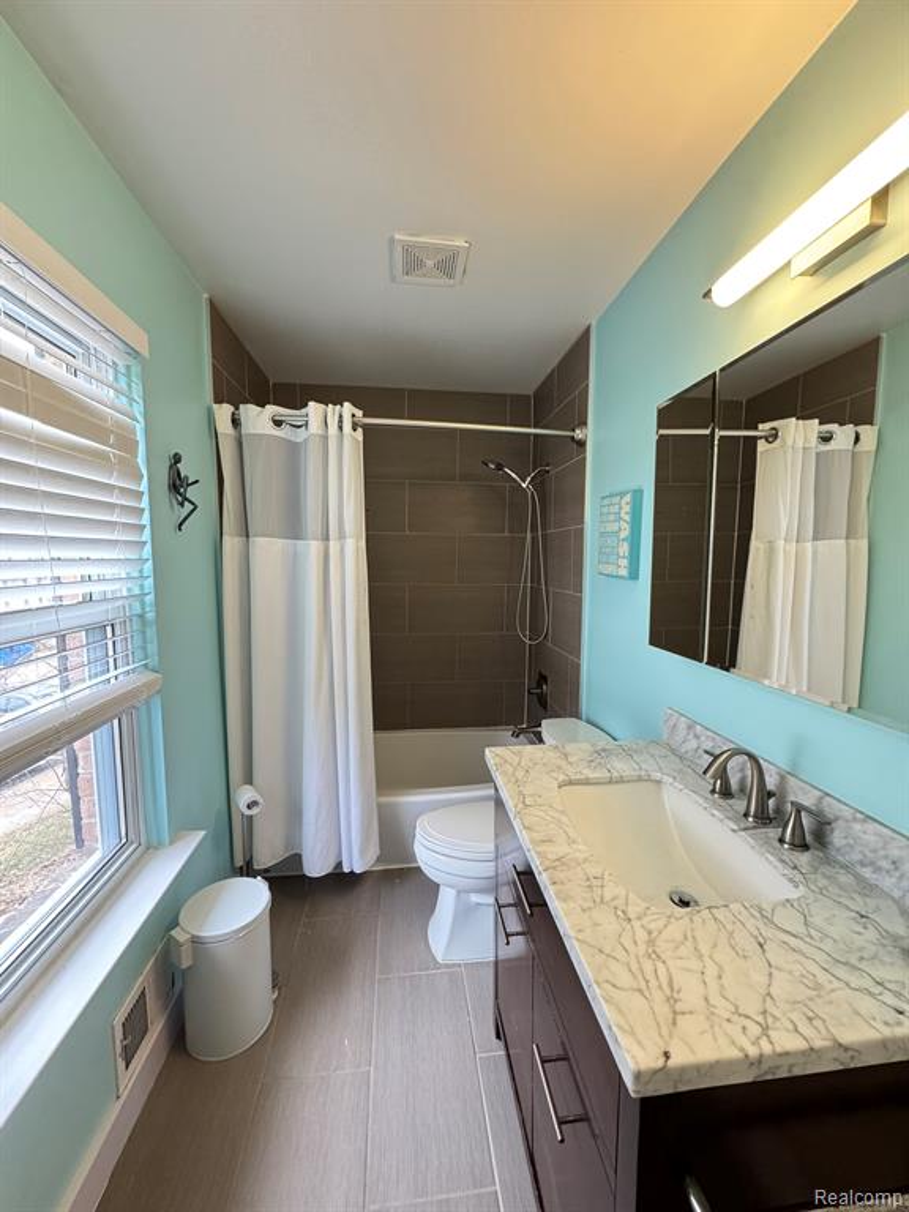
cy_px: 606
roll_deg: +1.1
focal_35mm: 14
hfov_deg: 85.7
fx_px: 490
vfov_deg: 102.1
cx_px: 454
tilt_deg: -4.5
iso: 250
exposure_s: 1/60
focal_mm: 2.22
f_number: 2.2
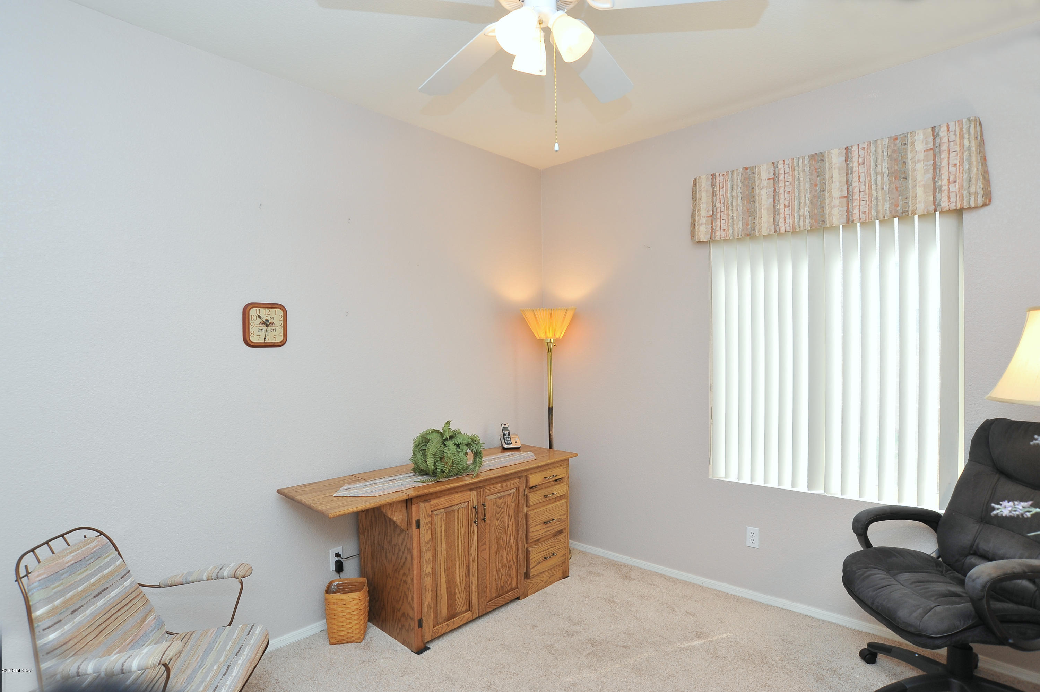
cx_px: 520
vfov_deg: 67.3
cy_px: 346
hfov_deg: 90.0
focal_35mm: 18
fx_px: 520
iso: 640
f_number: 9
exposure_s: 1/40
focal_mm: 18
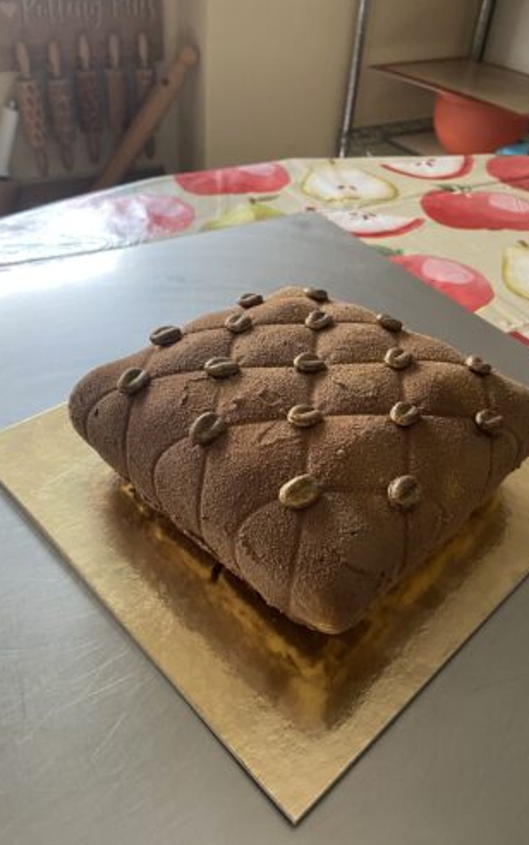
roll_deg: -2.8
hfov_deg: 44.6
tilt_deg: -38.8
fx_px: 645
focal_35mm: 28
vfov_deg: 66.4
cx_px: 258
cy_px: 419
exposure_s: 1/60
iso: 200
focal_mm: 4.25
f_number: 1.8
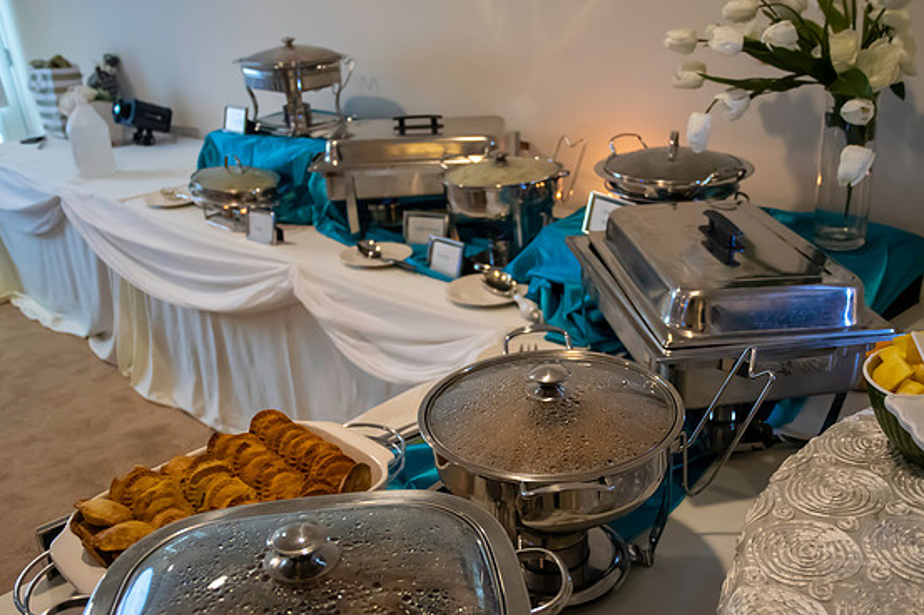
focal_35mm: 33
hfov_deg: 57.2
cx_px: 483
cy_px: 364
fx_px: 846
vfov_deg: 39.8
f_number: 2.8
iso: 2500
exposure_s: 1/100
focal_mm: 18
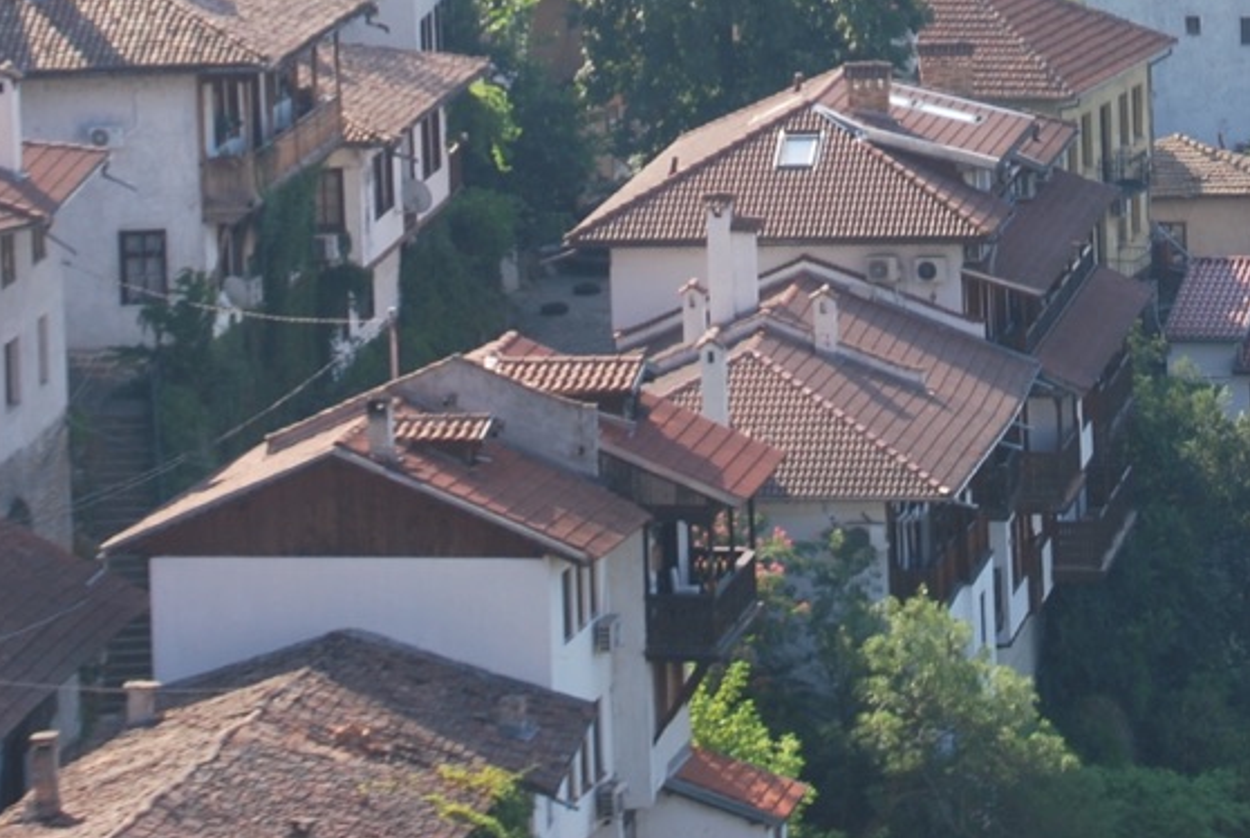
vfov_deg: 6.3
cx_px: 811
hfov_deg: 9.6
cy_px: -357
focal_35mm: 215
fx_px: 7477
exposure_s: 1/160
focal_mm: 50
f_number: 6.3
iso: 100
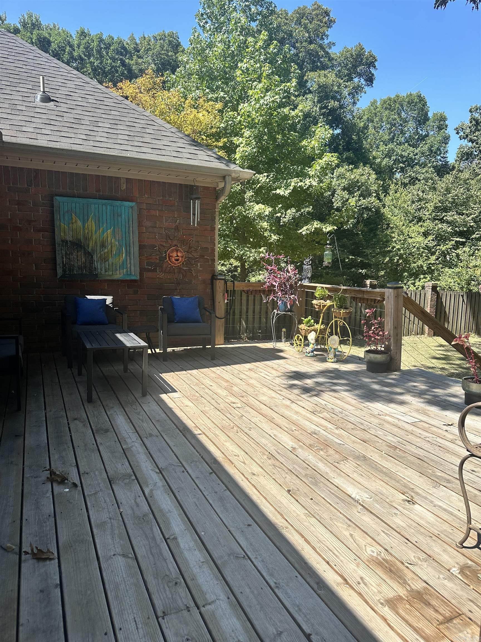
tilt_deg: -7.4
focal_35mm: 24
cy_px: 321
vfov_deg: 71.6
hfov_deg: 56.8
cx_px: 240
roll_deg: -1.9
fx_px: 445
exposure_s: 1/2070
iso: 80
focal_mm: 6.86
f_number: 1.78
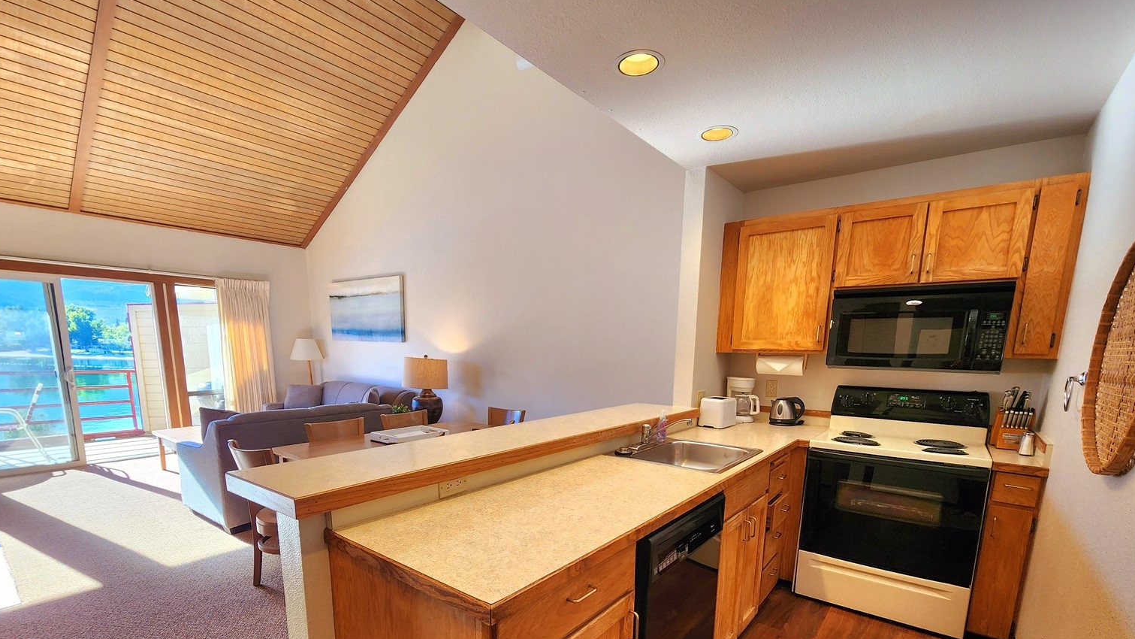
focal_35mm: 15
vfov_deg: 68.1
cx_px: 566
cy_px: 437
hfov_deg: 103.0
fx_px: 451
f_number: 2.2
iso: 64
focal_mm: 2.2
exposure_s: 1/60.2
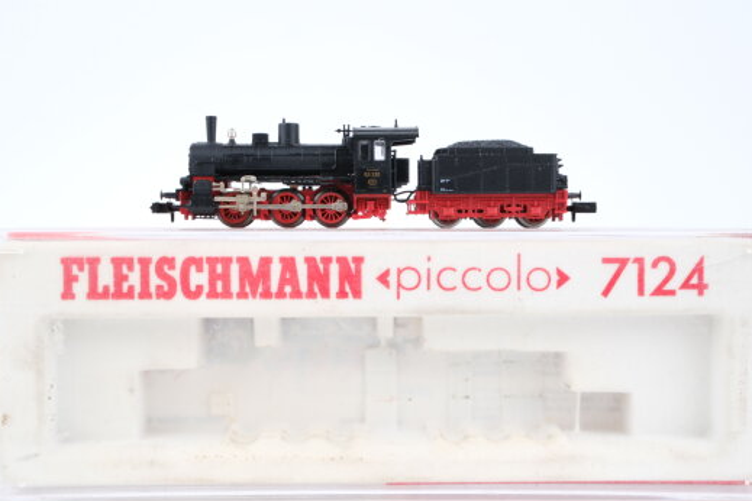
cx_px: 377
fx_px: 1086
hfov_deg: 38.2
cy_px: 278
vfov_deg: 26.0
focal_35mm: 52
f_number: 8
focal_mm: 30
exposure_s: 1/125
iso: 400
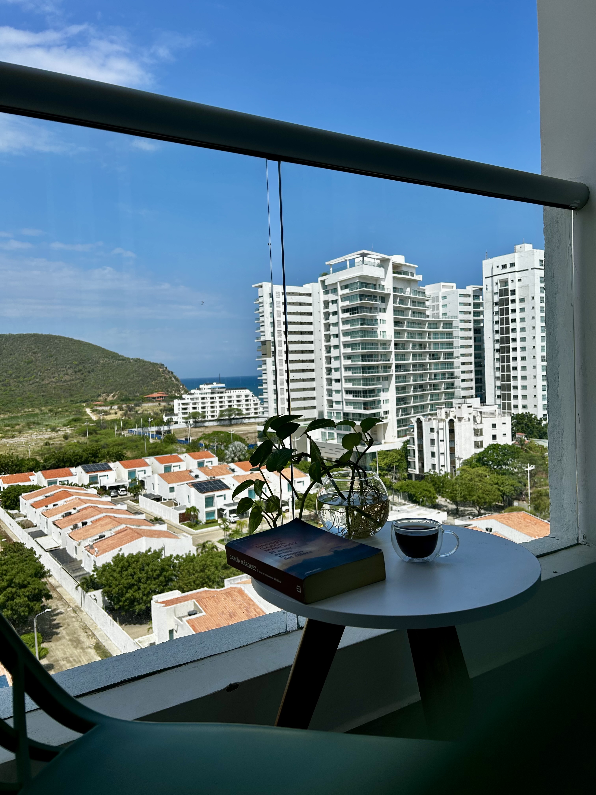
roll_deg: +2.0
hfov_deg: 53.1
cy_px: 398
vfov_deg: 67.3
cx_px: 298
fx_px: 597
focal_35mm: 26
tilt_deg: -2.7
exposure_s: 1/5882
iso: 50
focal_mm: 5.7
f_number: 1.5
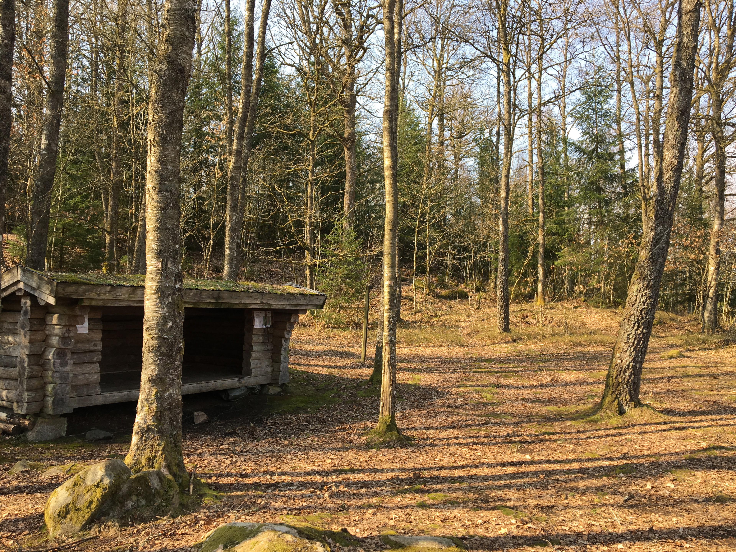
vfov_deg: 48.2
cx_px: 368
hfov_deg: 61.7
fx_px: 617
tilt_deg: +5.9
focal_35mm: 29
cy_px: 276
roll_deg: +0.6
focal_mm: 4.15
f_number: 2.2
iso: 25
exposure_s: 1/331
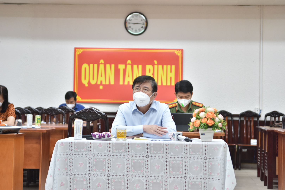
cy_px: 95
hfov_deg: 24.6
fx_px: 653
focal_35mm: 82
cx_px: 142
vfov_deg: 16.6
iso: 640
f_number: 3.2
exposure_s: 1/125
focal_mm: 55
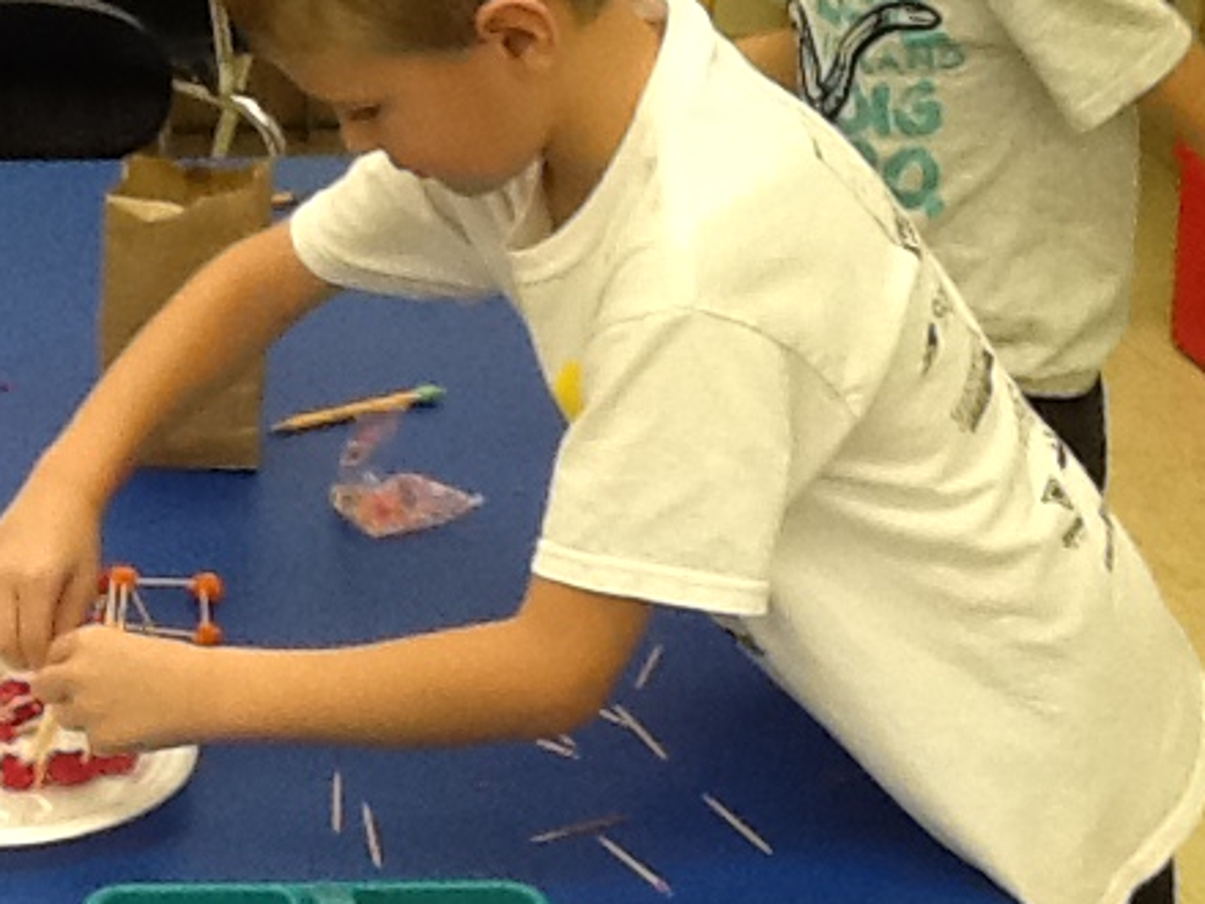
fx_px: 3342
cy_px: 304
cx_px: 293
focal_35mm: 96
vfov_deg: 15.4
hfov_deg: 20.3
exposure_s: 1/30
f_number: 2.4
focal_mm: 2.03
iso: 100
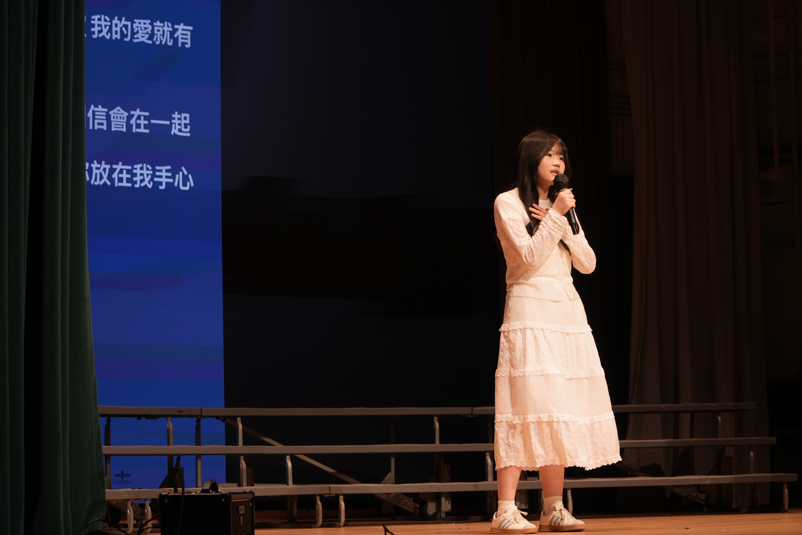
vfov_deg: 12.5
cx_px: 401
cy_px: 268
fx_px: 2439
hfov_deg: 18.7
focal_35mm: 110
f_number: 4
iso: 160
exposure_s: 1/80
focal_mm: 73
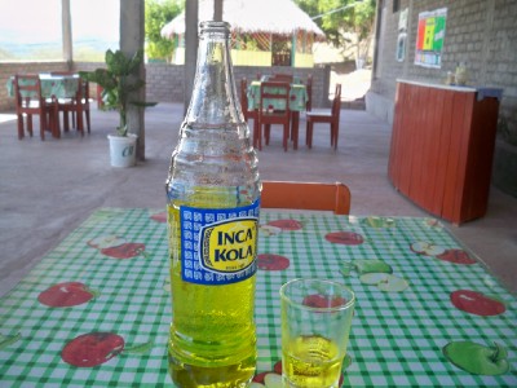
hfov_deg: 52.6
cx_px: 258
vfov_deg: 40.7
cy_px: 194
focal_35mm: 35
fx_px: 523
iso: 64
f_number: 3.1
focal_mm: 6.3
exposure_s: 1/100
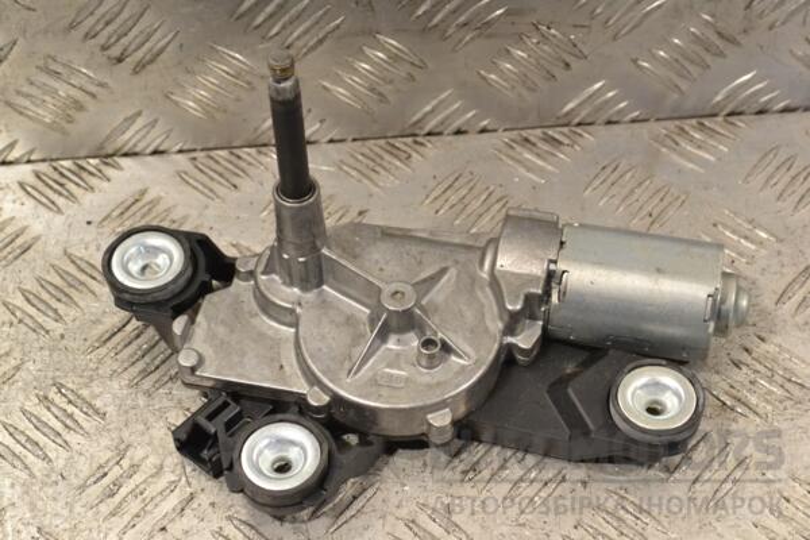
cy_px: 270
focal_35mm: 68
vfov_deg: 20.2
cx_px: 405
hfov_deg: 29.9
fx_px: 1519
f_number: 9
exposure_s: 1/320
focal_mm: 45
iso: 3200
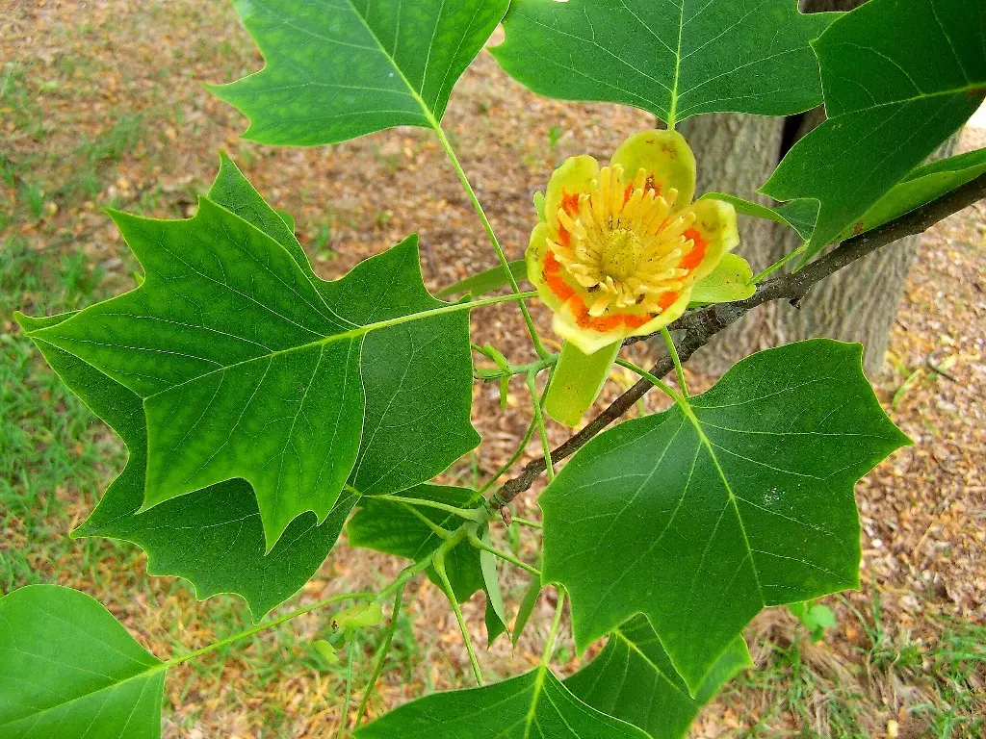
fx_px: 1139
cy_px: 370
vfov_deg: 36.0
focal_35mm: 40
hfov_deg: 46.8
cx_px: 493
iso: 80
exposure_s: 1/125
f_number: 2.8
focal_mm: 6.7
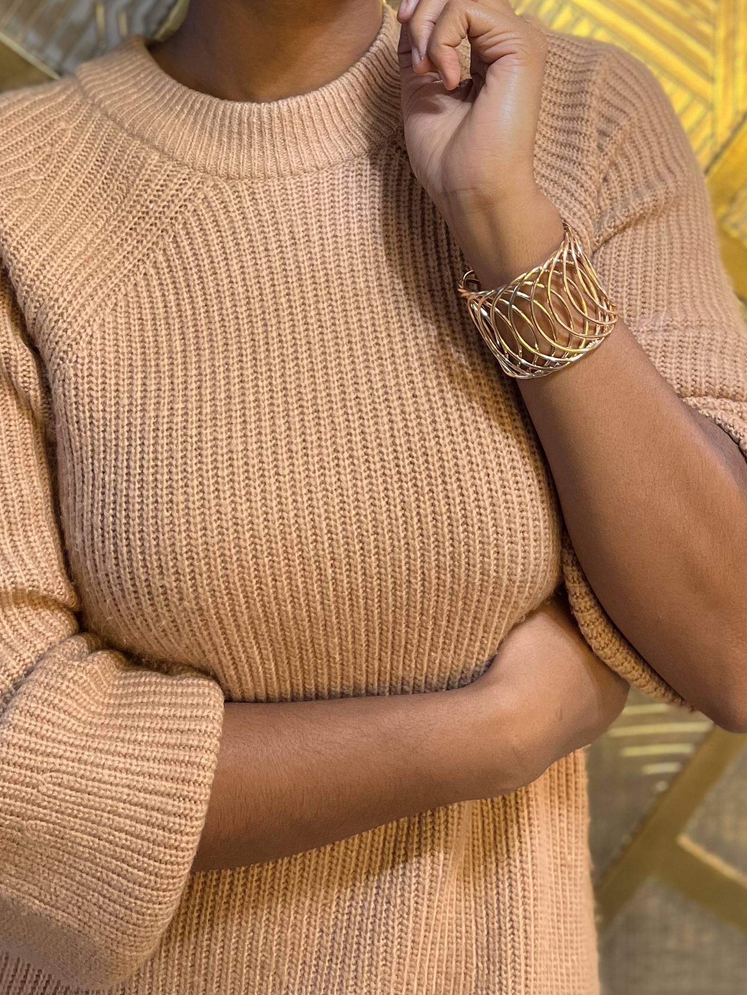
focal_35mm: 49
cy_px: 137
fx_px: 1409
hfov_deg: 29.7
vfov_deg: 36.9
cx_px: 349
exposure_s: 1/60
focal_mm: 5.7
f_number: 1.5
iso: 200
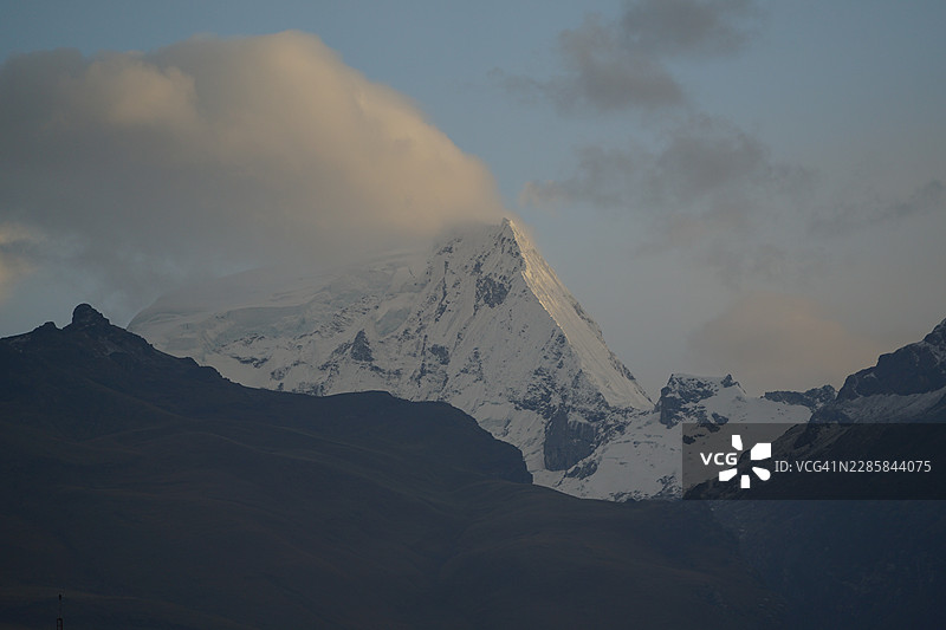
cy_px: 315
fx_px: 7881
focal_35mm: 300
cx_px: 473
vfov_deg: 4.6
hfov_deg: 6.9
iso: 160
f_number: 5.6
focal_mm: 300
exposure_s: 1/320
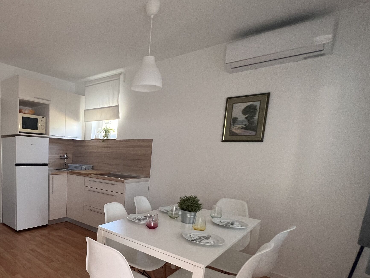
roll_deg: -2.8
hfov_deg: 72.3
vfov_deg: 61.8
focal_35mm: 21
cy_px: 186
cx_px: 84
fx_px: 224
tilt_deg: -8.7
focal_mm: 1.57
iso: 250
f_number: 1.8
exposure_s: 1/90
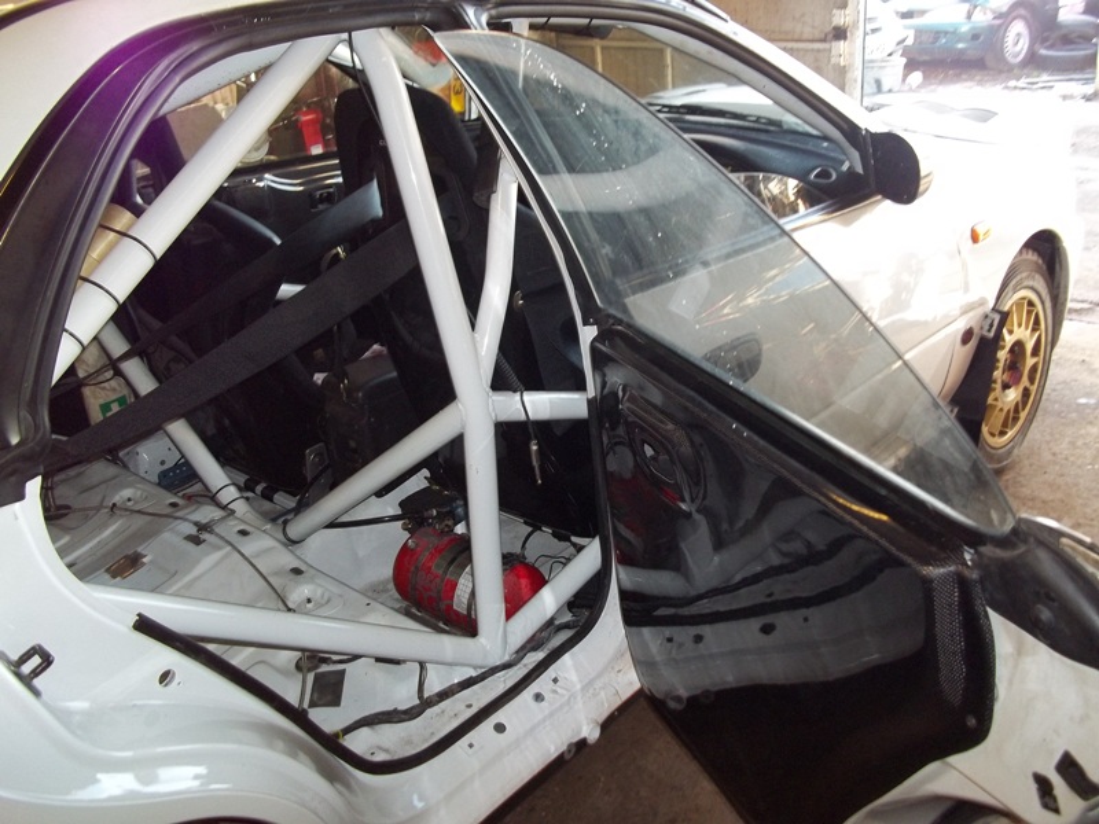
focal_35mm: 32
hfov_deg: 56.8
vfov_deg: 44.2
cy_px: 412
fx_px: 1016
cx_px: 550
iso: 160
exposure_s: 1/30
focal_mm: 5.7
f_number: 2.9
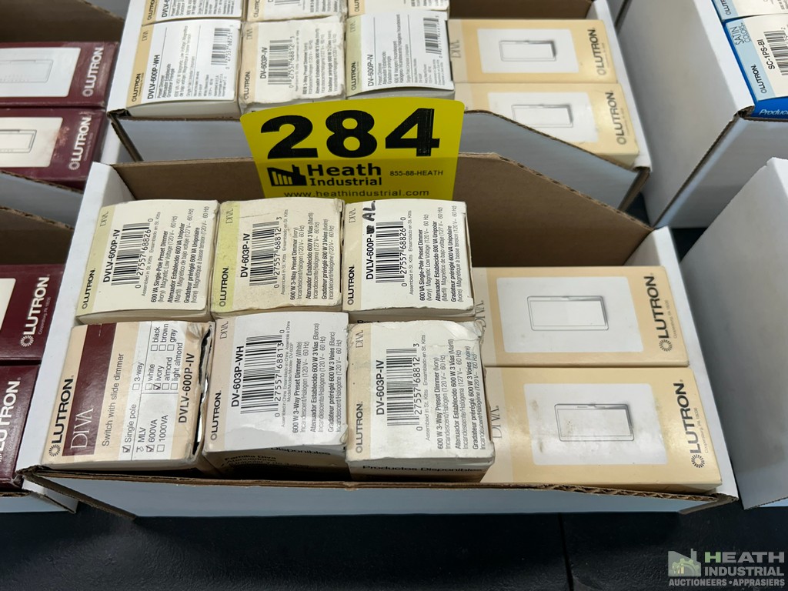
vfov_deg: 53.1
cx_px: 394
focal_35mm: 26
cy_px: 296
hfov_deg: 67.3
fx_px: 592
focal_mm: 5.7
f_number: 1.5
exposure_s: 1/120
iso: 50
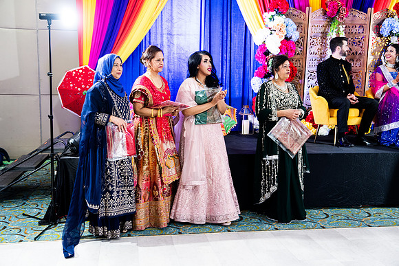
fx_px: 499
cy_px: 133
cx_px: 200
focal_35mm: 45
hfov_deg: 43.6
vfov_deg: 29.9
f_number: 3.2
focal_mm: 45
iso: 2000
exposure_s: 1/125
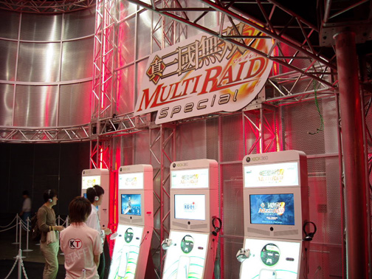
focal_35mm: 35
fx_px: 376
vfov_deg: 40.7
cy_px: 140
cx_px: 186
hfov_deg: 52.6
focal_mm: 5.7
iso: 64
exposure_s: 1/10
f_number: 2.8
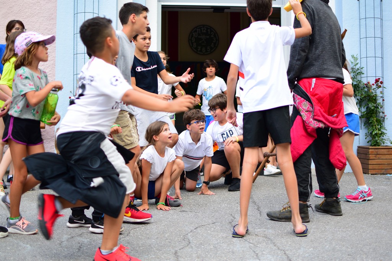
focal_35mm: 52
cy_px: 130
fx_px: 572
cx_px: 196
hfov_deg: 37.8
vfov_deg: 25.8
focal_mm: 35
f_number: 1.8
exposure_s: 1/250
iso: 400
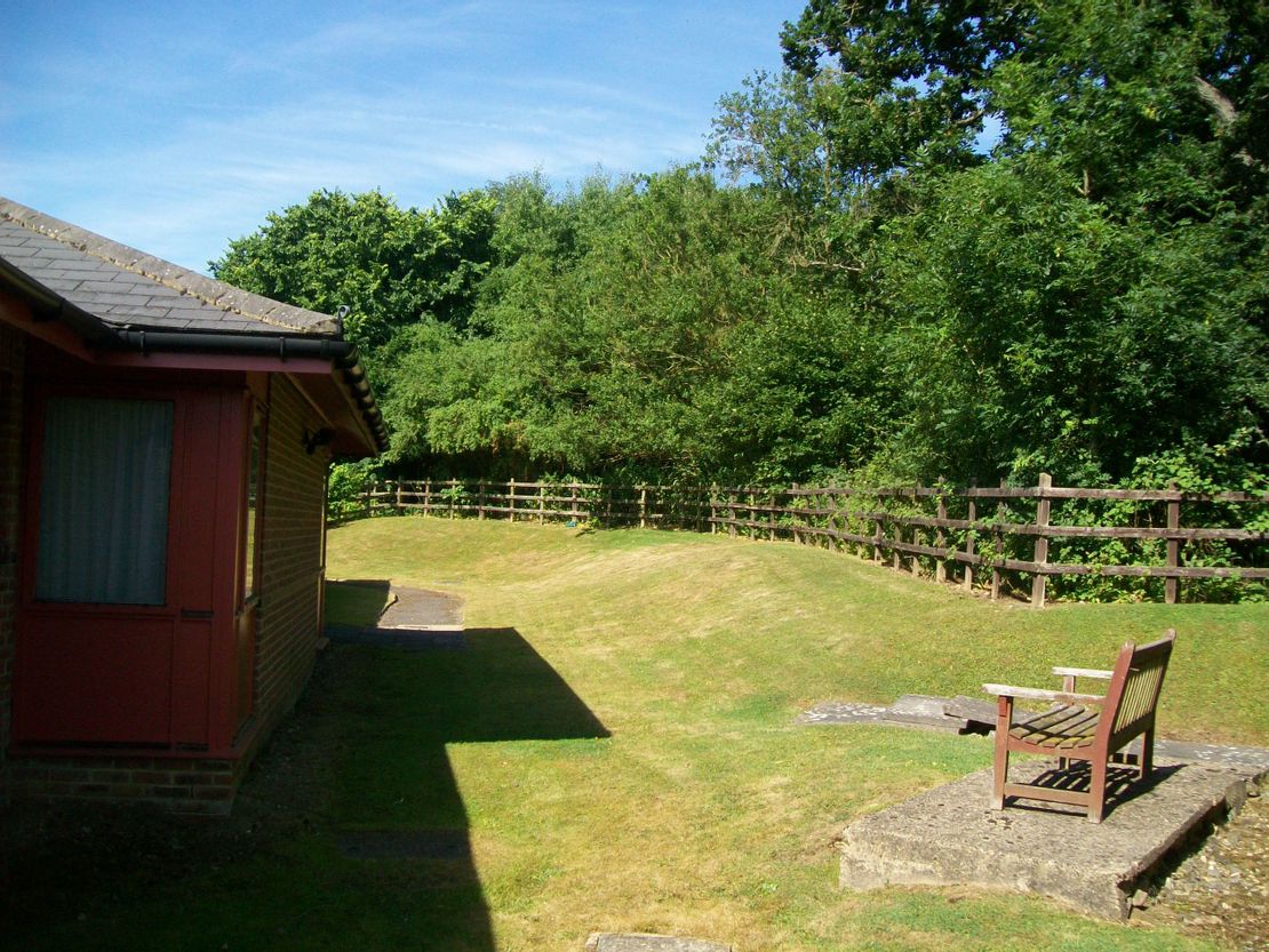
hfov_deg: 53.9
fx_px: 1247
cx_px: 634
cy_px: 476
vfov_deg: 41.8
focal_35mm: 34
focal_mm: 6.1
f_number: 2.7
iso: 64
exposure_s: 1/640
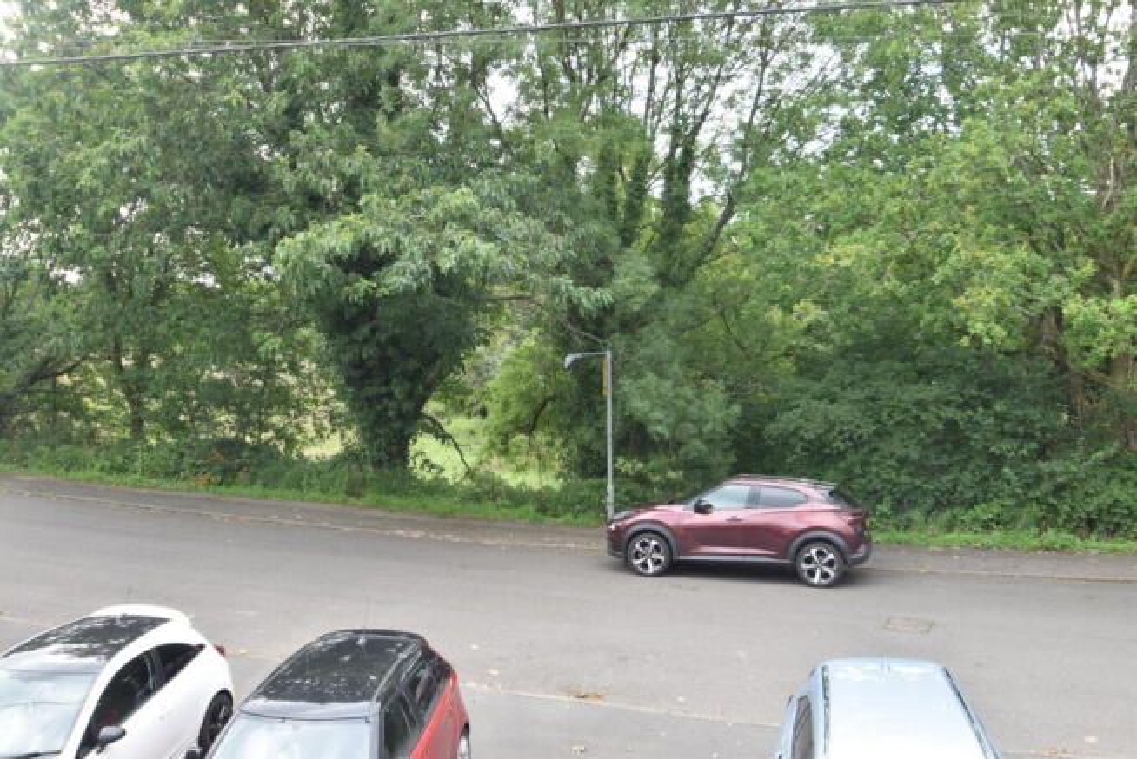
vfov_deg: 36.9
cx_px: 568
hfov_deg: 53.1
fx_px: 1138
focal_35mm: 36
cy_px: 380
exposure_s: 1/200
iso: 800
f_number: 7.1
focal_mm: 24
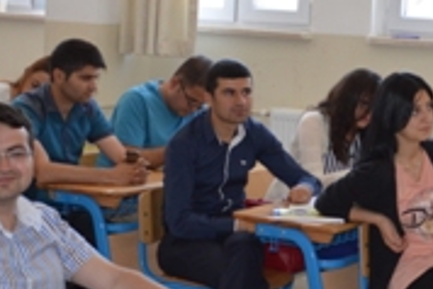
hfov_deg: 19.7
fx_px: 1168
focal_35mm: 97
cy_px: 100
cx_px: 523
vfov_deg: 14.1
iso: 400
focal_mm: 18
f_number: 4
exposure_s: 1/80
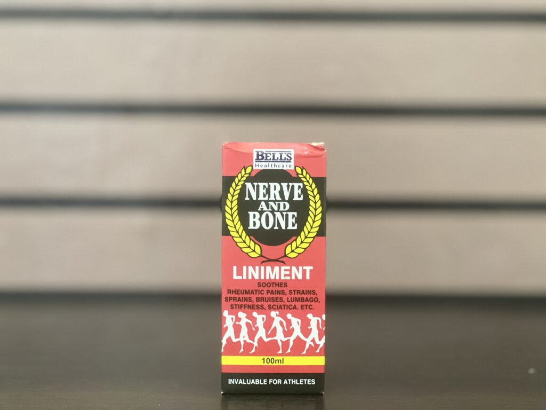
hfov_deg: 25.3
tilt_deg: -1.4
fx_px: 1215
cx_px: 273
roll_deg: -0.1
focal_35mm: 77
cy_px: 205
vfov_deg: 19.1
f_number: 2.8
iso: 400
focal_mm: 9
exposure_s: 1/20
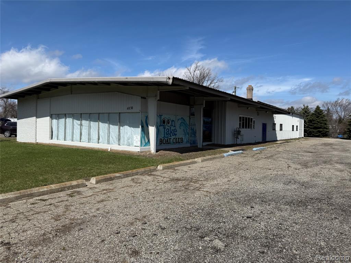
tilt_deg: +0.7
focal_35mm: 24
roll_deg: -3.1
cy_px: 132
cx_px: 176
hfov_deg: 71.6
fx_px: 243
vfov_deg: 56.8
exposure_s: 1/7353
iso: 80
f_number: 1.78
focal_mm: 6.76
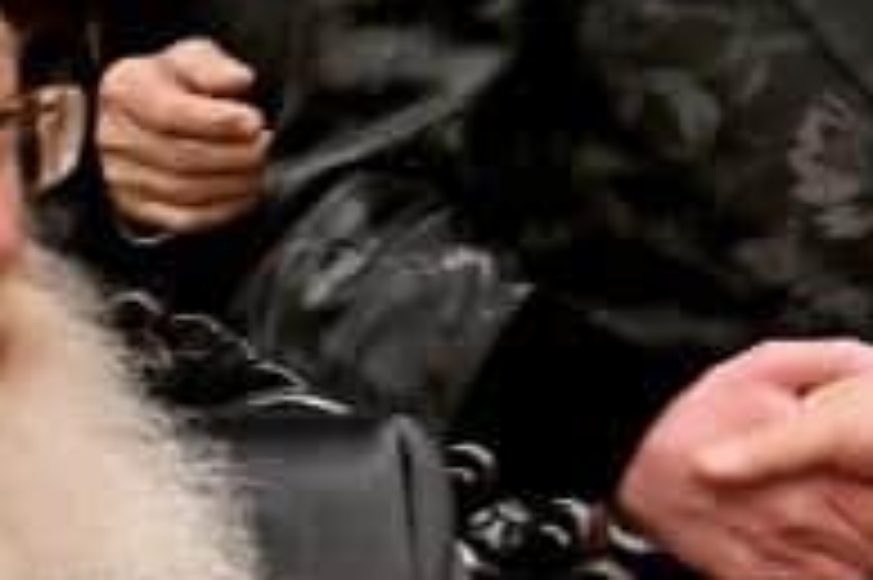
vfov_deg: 10.1
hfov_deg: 14.4
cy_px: -492
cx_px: 1508
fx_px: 3077
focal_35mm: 127
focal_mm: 24
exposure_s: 1/160
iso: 800
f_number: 4
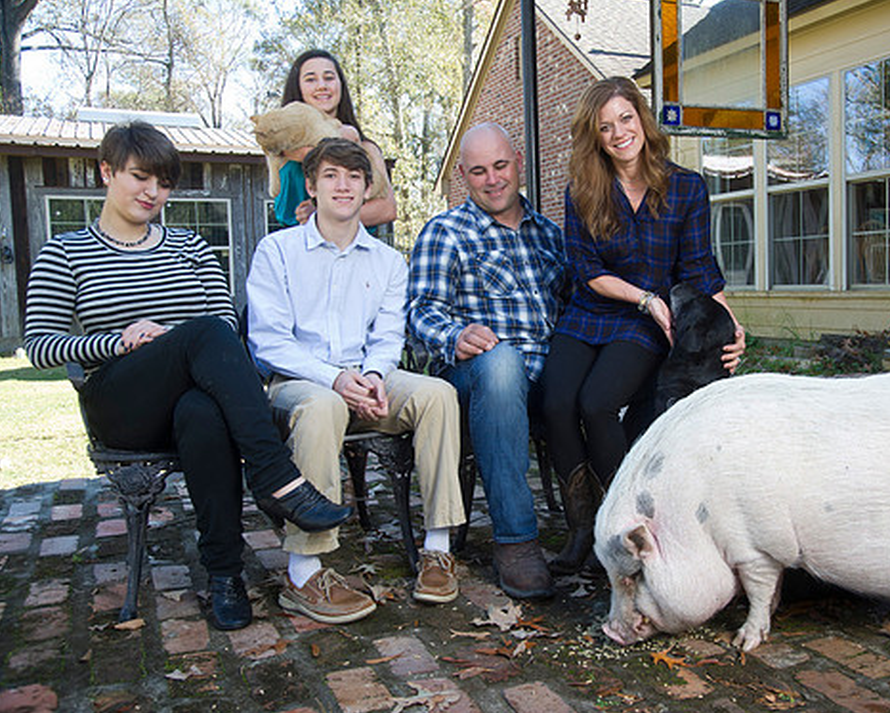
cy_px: 348
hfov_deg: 51.1
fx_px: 922
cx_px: 550
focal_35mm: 35
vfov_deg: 42.2
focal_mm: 30
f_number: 7.1
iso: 400
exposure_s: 1/100
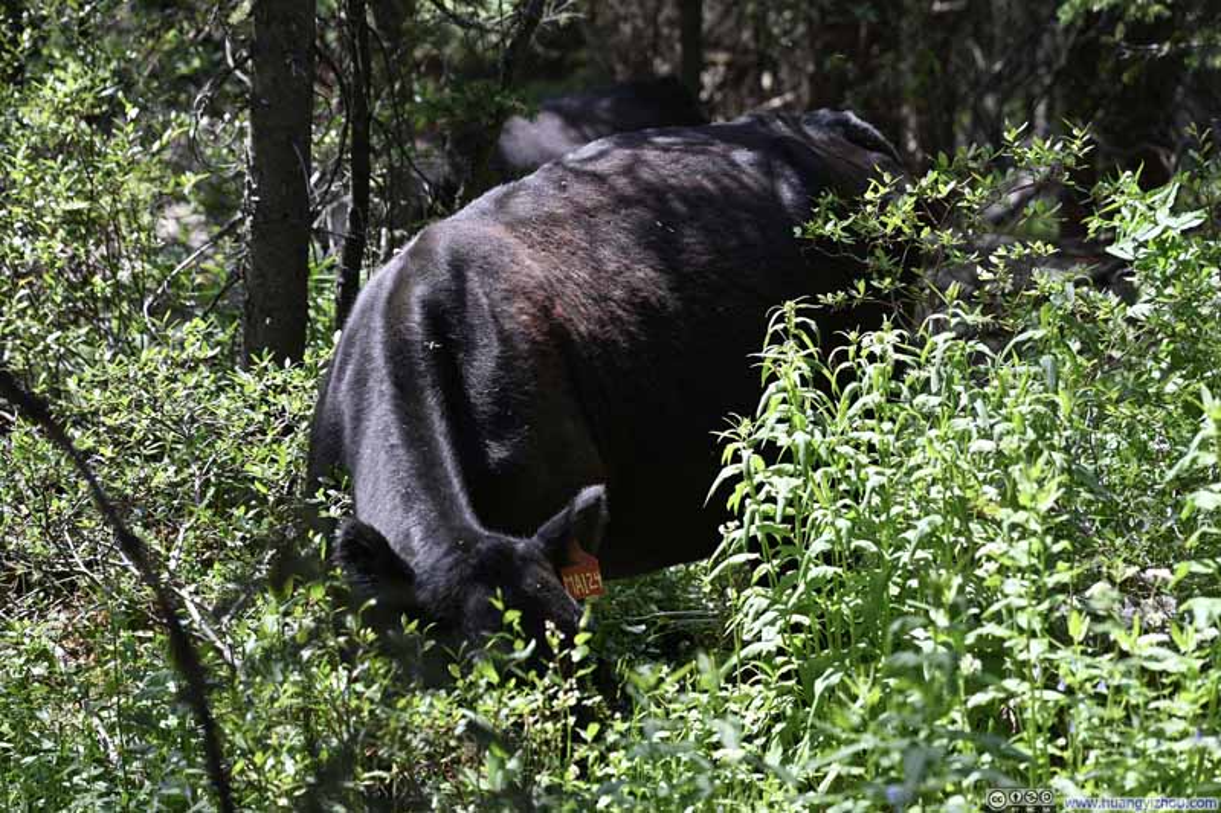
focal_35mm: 120
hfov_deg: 17.1
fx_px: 4069
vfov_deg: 11.4
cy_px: 406
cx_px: 610
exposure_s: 1/250
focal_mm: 120
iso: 64
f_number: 4
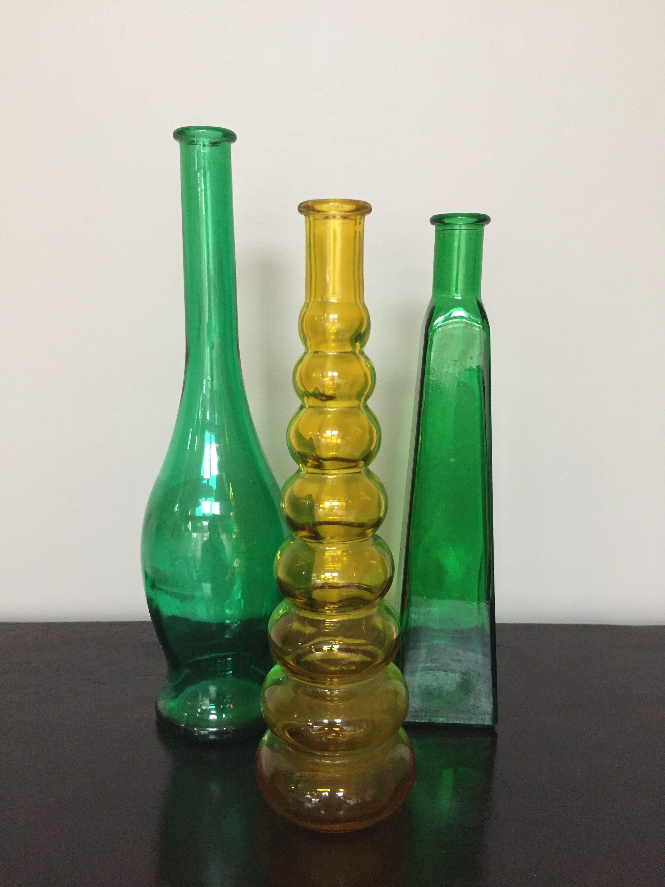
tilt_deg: -13.0
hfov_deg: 48.2
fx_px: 743
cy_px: 444
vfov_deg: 61.7
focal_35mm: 29
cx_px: 332
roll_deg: +0.7
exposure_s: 1/33
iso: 320
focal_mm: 4.15
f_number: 2.2
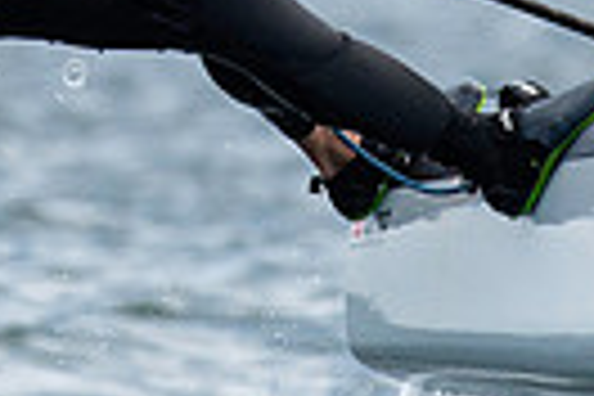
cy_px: -349
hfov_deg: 1.0
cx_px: 54
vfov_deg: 0.7
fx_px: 32618
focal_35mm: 1977
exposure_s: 1/5000
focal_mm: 300
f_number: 5
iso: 400
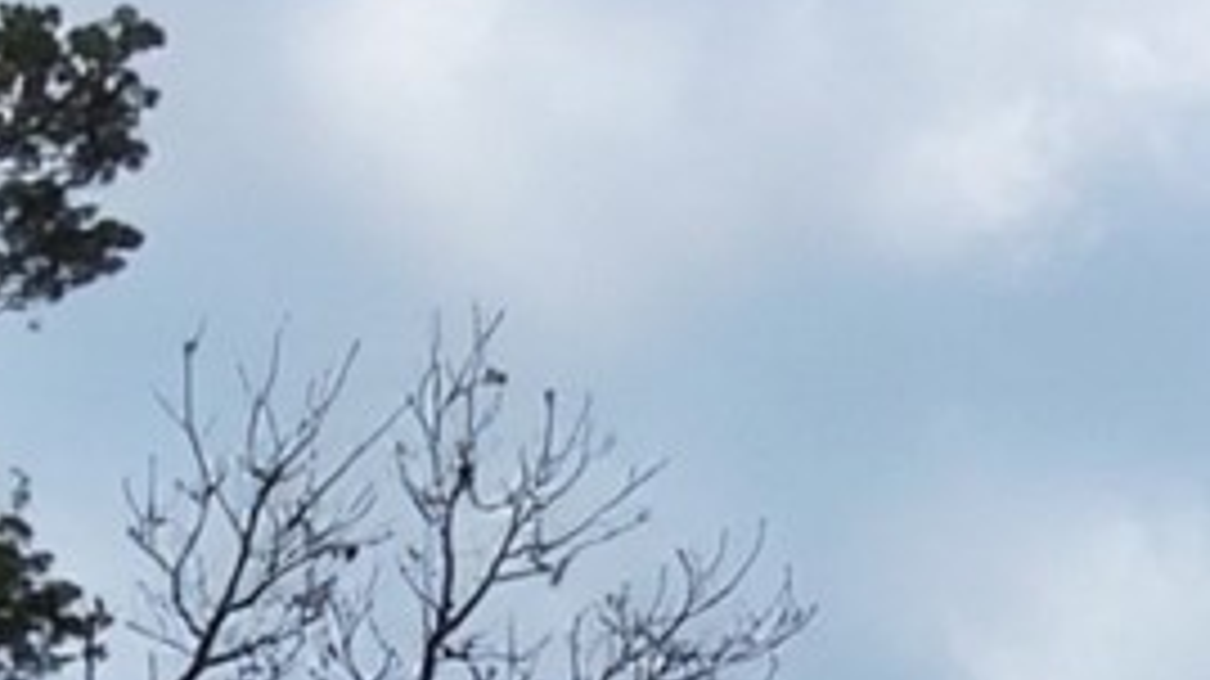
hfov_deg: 8.1
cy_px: 2603
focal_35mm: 216
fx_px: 6927
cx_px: 3927
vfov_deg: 5.1
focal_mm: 5.7
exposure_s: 1/8000
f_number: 1.5
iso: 50
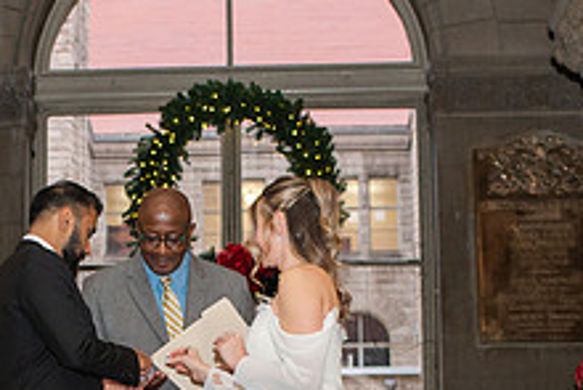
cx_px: 149
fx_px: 1799
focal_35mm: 111
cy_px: 476
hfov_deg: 18.3
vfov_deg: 12.1
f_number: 3.5
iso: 1000
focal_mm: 35
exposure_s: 1/200
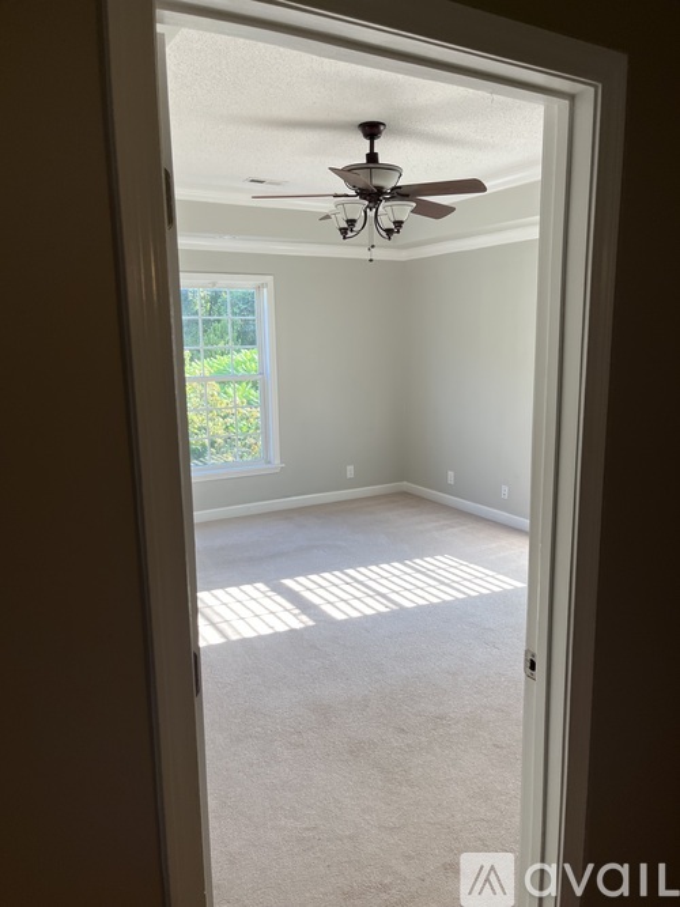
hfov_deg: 53.0
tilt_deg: -6.6
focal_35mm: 26
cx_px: 340
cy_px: 454
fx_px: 681
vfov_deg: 67.3
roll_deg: +0.7
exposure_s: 1/121
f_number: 1.6
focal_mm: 5.1
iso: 50
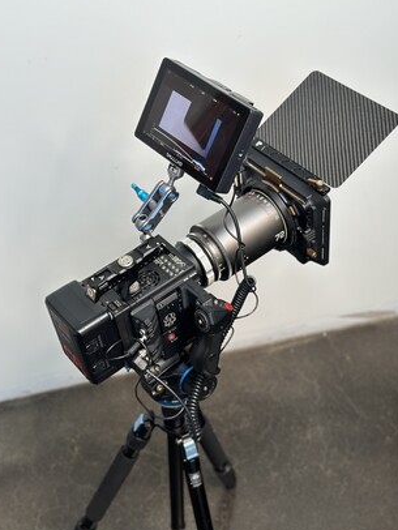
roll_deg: -1.9
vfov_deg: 36.8
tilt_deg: -40.8
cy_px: 272
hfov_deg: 28.1
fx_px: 796
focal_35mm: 52
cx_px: 200
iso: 100
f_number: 1.78
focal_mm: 6.86
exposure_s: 1/121
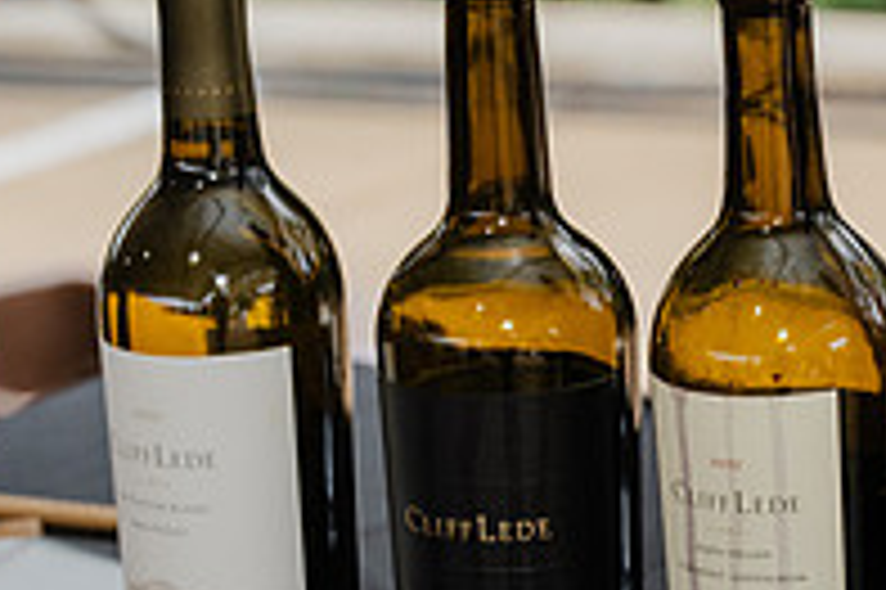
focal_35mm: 177
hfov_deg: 11.5
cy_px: 394
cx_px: 810
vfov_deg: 7.7
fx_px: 4352
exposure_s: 1/160
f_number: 5
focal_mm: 60
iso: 800
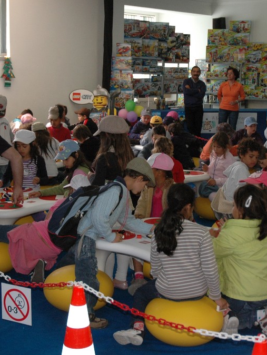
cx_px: 125
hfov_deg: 21.7
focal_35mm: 68
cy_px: 176
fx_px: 696
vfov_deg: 28.7
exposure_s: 1/60
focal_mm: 31
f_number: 4
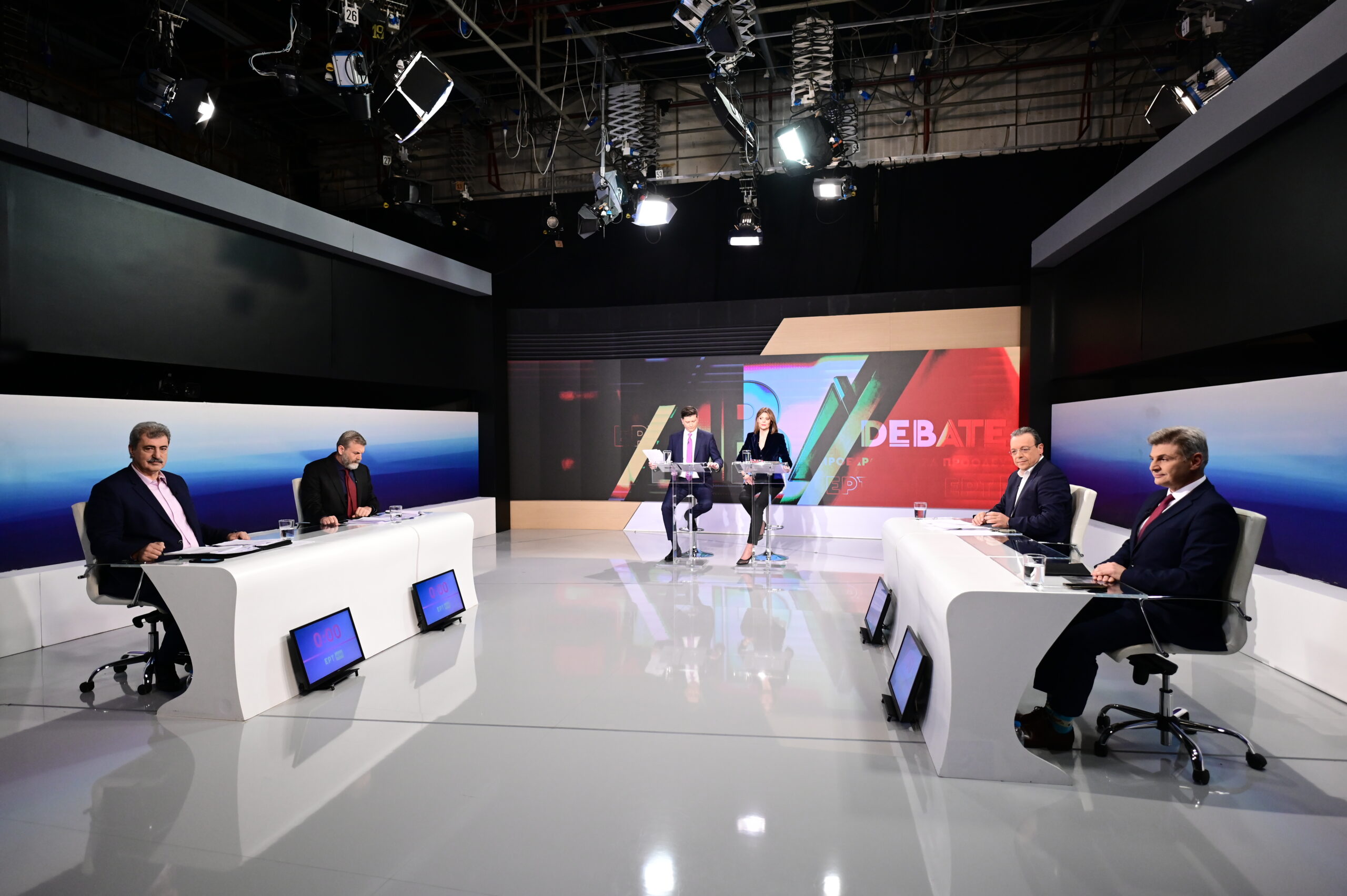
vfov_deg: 61.9
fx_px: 748
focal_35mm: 20
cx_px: 674
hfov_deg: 84.0
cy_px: 448
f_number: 2
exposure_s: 1/800
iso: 1000
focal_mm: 20
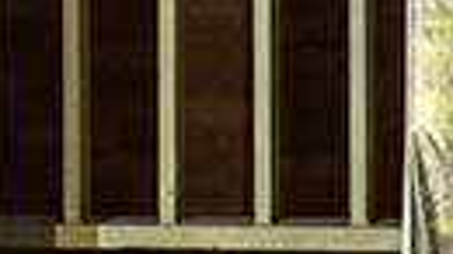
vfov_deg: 3.6
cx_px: 1634
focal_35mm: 340
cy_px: -170
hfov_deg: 5.7
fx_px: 4082
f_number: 5
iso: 2000
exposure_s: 1/200
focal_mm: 44
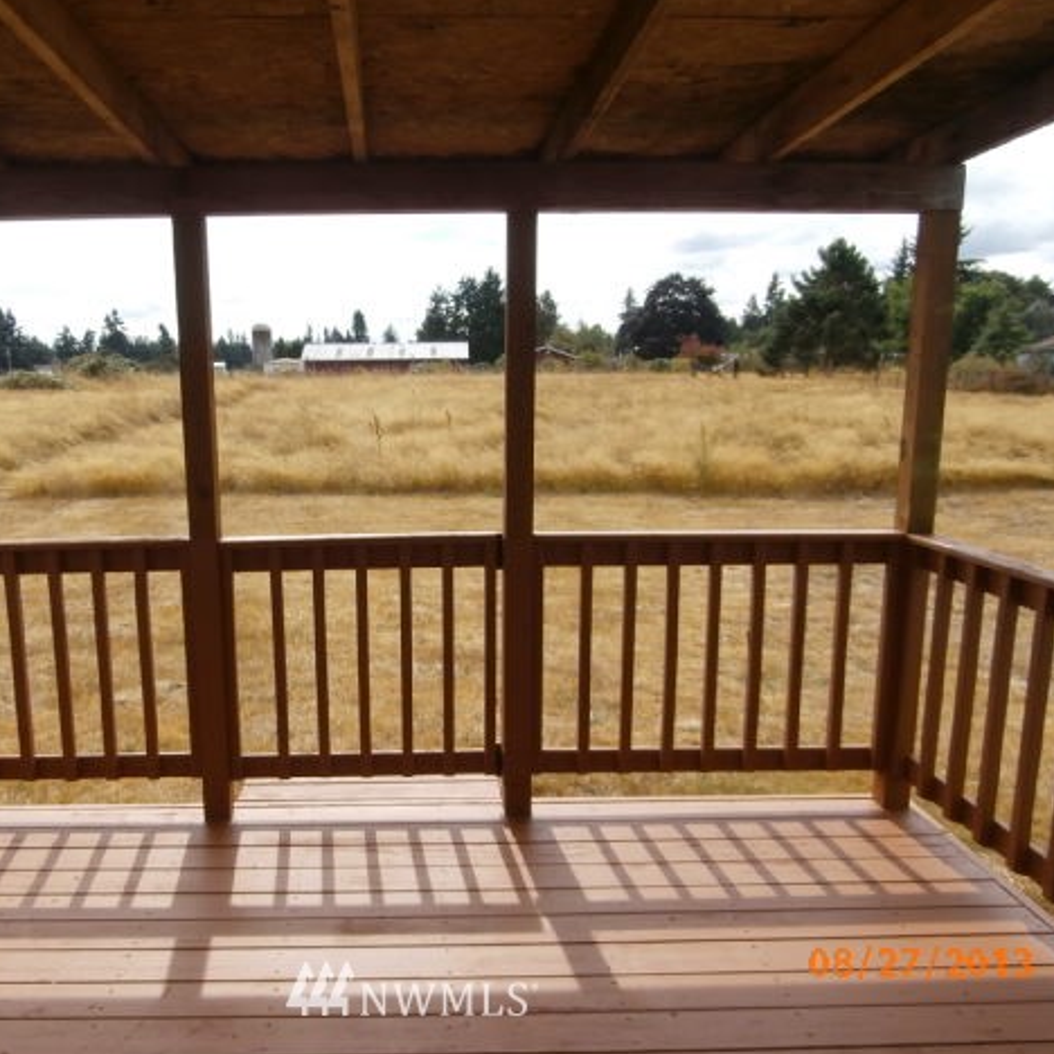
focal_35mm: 29
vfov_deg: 55.6
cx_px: 412
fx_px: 999
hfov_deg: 55.1
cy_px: 534
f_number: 3
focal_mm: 4.2
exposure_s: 1/800
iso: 100
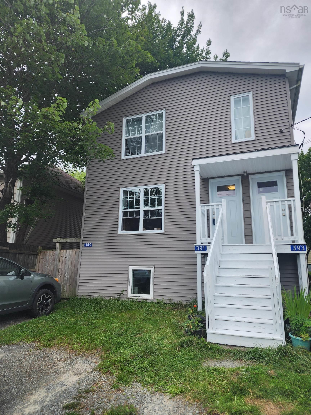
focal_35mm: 23
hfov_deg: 58.9
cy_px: 208
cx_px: 156
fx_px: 276
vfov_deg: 73.9
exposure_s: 1/541
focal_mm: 6.4
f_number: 1.8
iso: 12
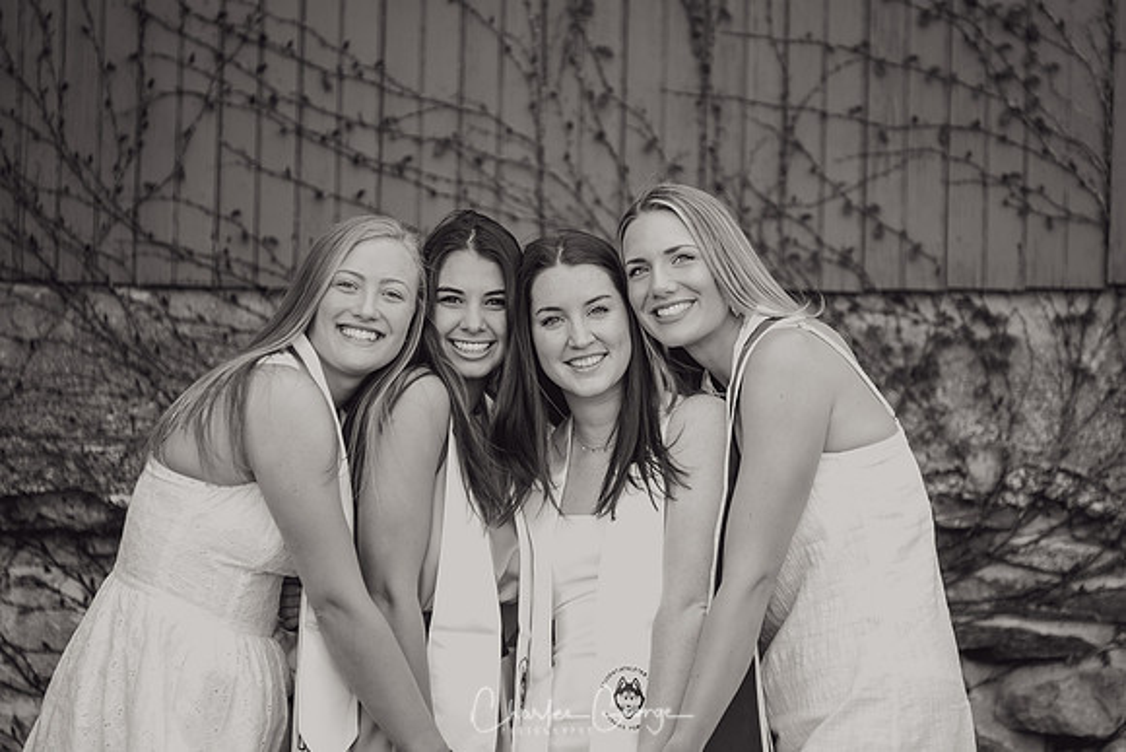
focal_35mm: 300
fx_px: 9385
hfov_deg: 6.9
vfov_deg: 4.6
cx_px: 563
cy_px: 376
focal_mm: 200
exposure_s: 1/250
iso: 100
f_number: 2.8
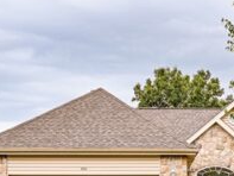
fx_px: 501
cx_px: 166
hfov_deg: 26.1
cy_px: 197
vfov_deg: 19.1
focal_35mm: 74
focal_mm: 19
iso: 100
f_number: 8
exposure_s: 1/50
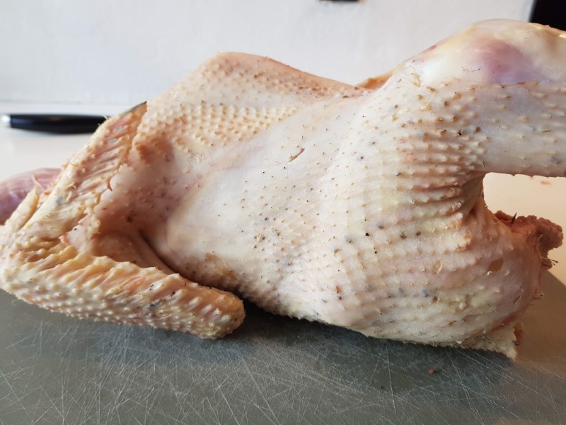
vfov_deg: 53.1
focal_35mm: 26
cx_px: 283
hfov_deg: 67.3
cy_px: 212
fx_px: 425
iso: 50
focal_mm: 4.2
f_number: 1.7
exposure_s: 1/50
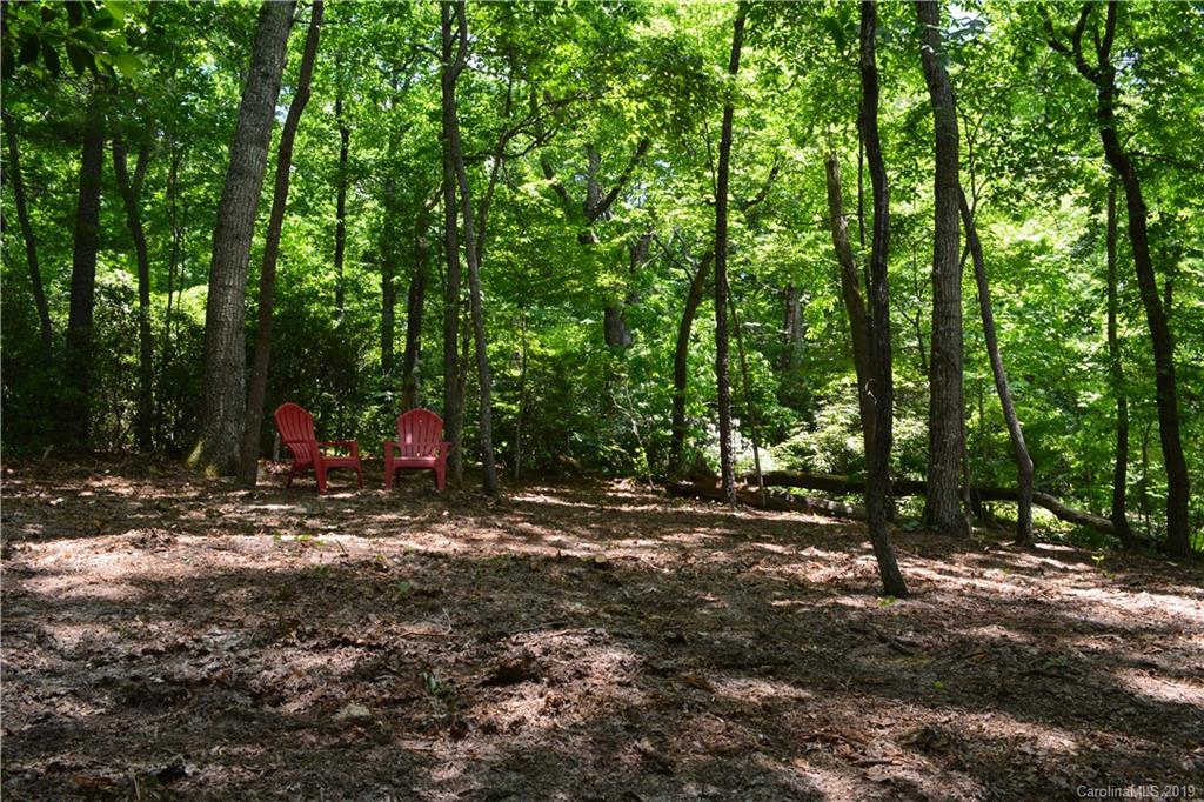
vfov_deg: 47.9
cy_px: 401
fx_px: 903
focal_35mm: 27
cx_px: 602
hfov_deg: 67.4
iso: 400
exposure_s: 1/60
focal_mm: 18
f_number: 10
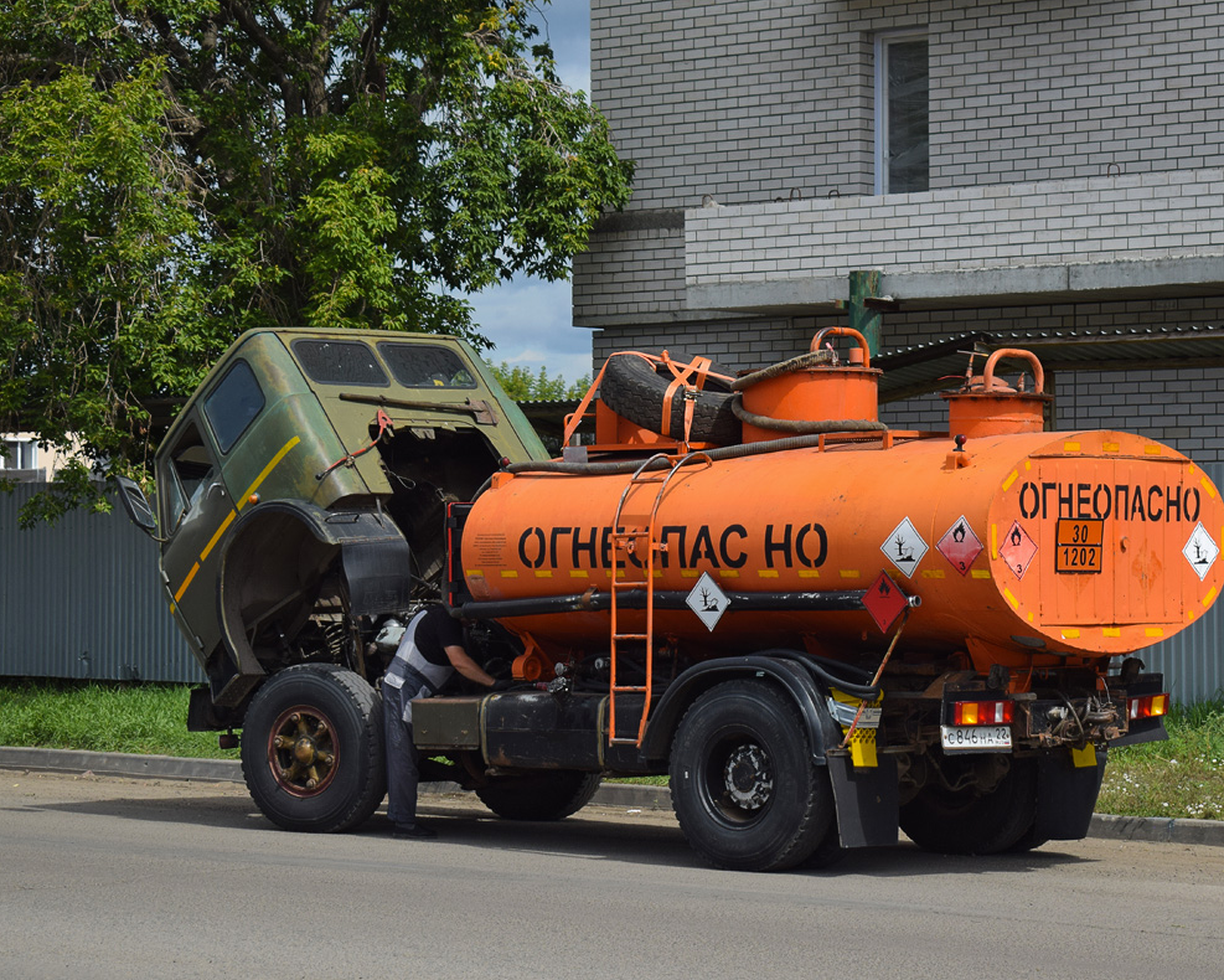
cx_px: 670
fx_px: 3225
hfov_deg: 21.5
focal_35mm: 89
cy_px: 495
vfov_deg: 17.3
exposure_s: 1/1250
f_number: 6.3
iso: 200
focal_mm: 52
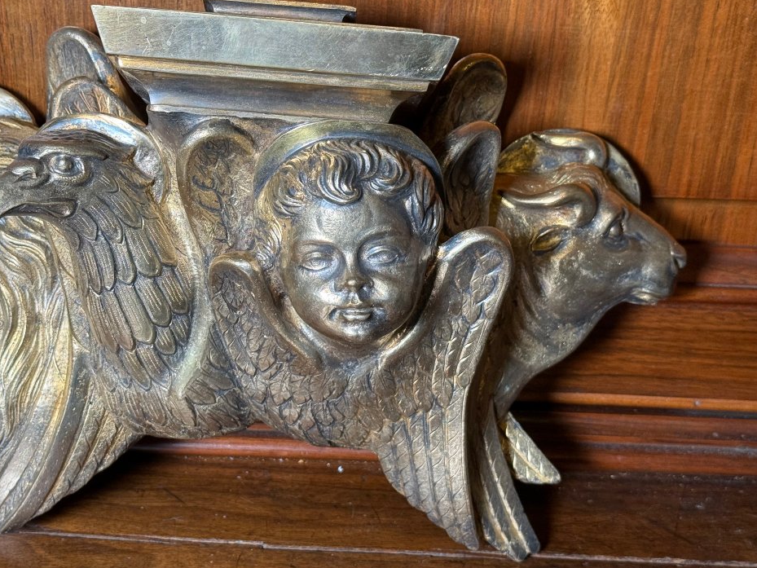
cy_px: 268
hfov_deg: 31.1
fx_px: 1356
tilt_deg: -24.3
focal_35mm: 62
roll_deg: -2.0
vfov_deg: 23.7
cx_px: 299
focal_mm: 6.76
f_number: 1.78
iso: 100
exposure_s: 1/75
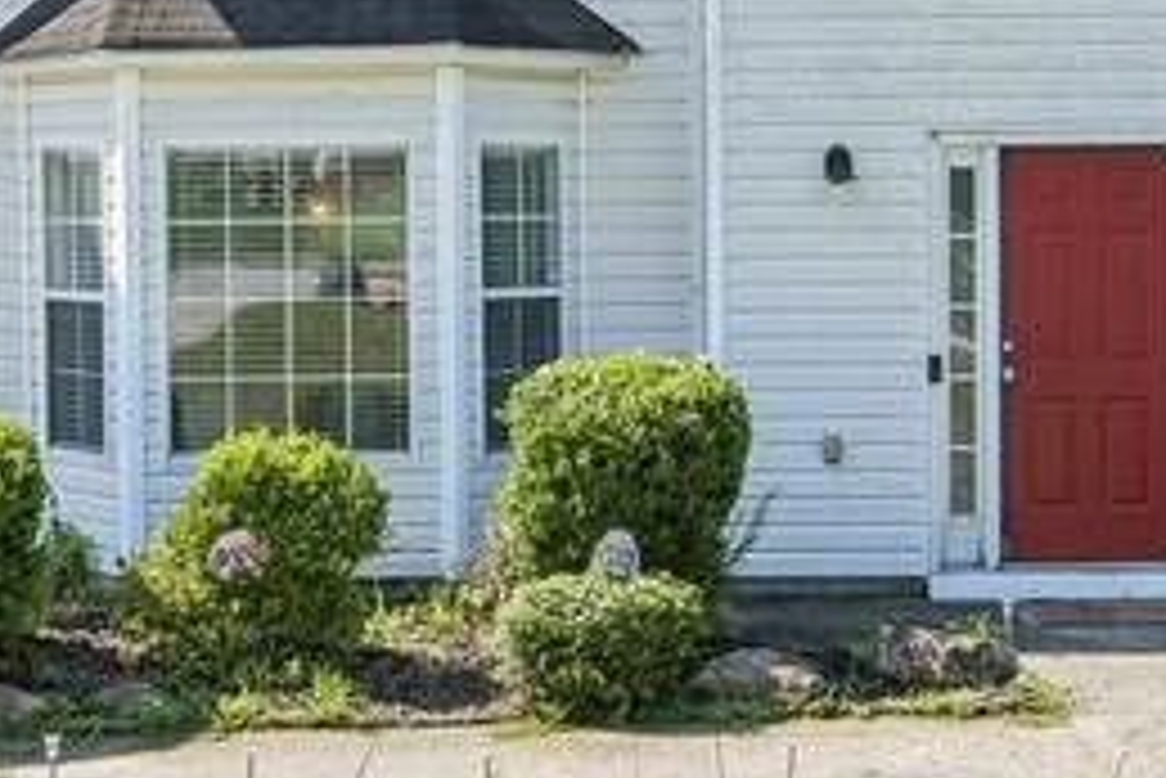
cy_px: 223
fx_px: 2398
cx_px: 608
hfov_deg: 27.3
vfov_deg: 18.4
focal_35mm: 74
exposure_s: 1/500
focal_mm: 15
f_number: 8
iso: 200
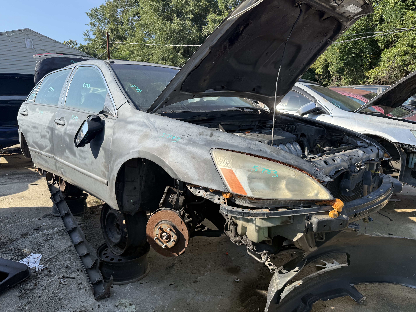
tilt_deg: -9.6
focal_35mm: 24
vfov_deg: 56.8
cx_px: 208
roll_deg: -0.6
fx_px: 288
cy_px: 156
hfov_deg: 71.6
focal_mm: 6.76
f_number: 1.78
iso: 80
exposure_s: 1/2370
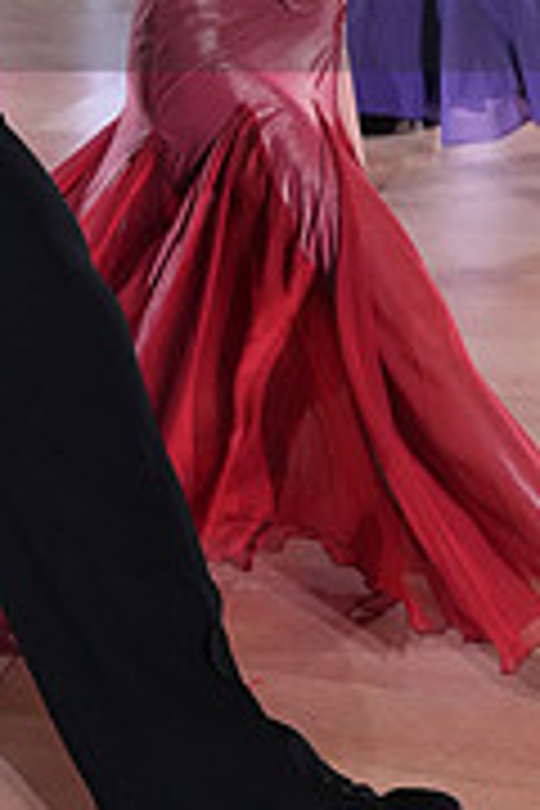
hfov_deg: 15.1
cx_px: 106
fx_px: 2025
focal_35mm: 90
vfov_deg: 21.5
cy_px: -76
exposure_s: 1/400
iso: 4000
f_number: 4
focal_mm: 28
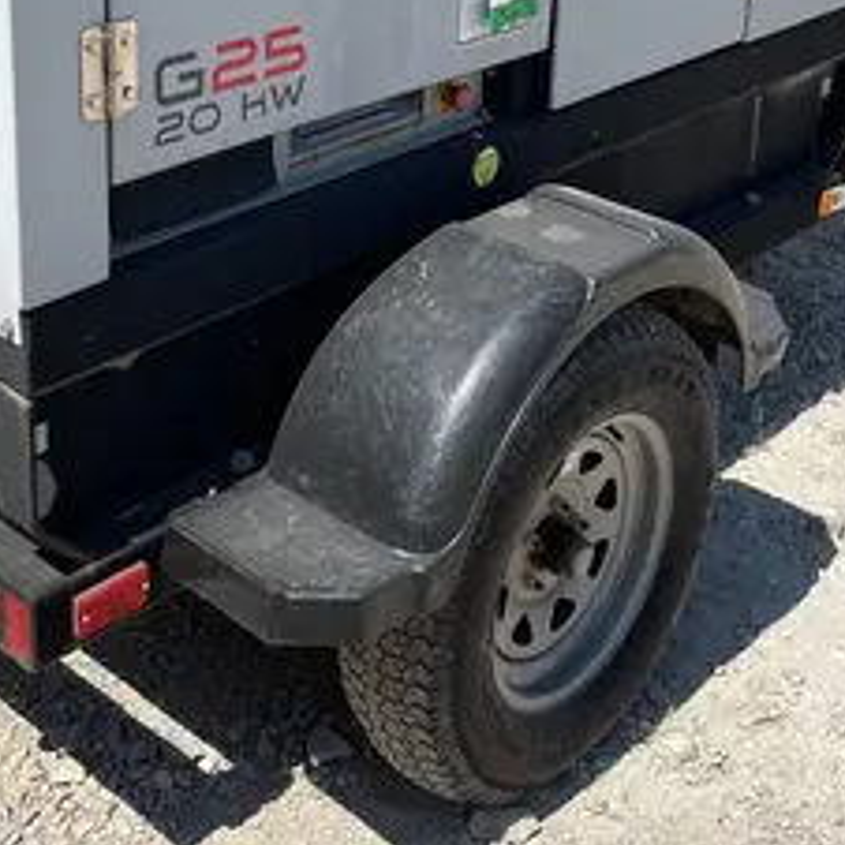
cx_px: 329
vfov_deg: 29.4
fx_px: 1547
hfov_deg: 30.5
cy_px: 95
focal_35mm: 56
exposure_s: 1/5291
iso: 50
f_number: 1.6
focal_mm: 4.2
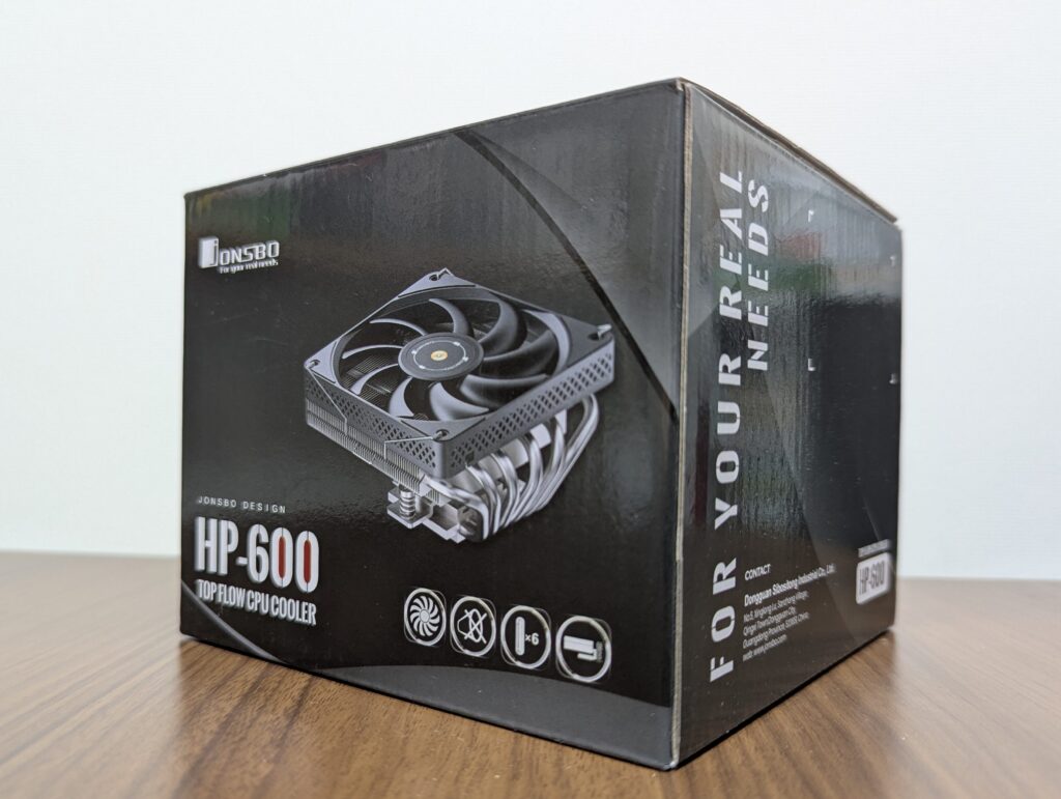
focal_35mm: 24
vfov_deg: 56.9
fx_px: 737
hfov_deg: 71.5
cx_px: 530
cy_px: 400
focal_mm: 6.81
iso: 156
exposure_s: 1/23.8
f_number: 1.85
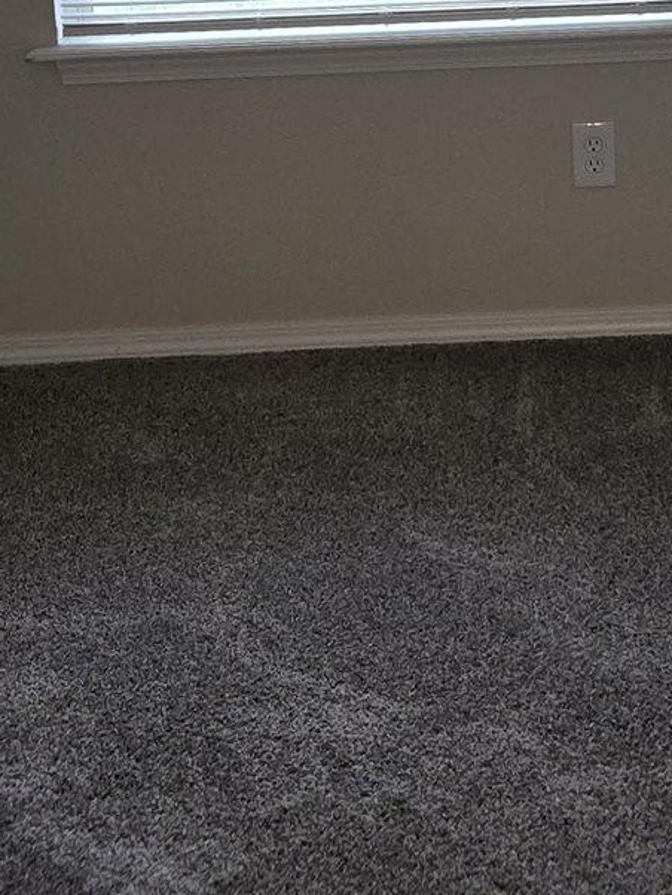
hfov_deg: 16.7
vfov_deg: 21.5
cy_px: 0
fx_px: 2276
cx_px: 549
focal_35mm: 88
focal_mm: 5.4
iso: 100
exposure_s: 1/60
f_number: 1.8
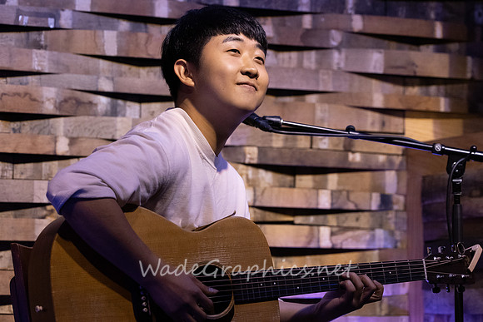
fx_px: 1637
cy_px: 161
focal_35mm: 122
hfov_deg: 16.8
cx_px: 242
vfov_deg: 11.2
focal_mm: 122
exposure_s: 1/125
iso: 6400
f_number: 6.3
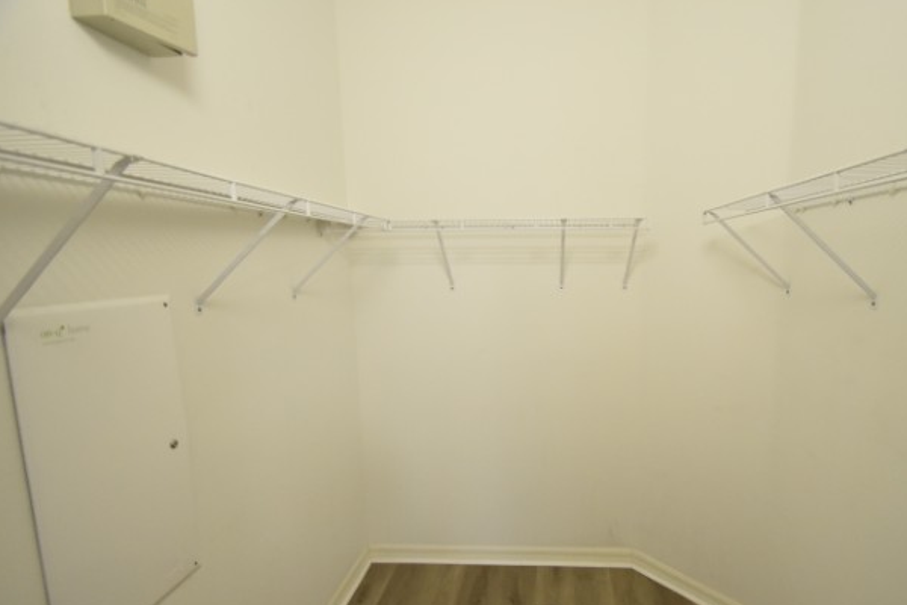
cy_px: 324
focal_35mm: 18
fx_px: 453
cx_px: 538
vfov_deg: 67.3
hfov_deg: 89.0
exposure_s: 1/60
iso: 2500
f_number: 3.5
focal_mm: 10
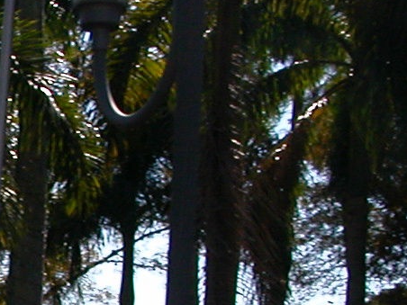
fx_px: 1540
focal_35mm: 131
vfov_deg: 11.1
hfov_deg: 14.0
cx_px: -224
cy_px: 357
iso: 100
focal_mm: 5.6
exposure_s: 1/657
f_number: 4.5
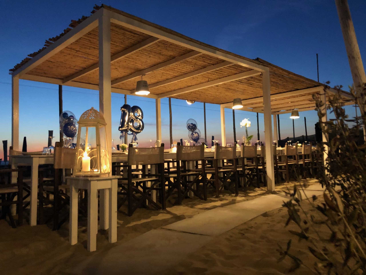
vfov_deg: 49.7
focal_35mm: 28
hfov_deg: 63.4
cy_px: 138
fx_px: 296
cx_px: 183
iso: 125
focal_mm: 4
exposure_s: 1/4
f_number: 1.8
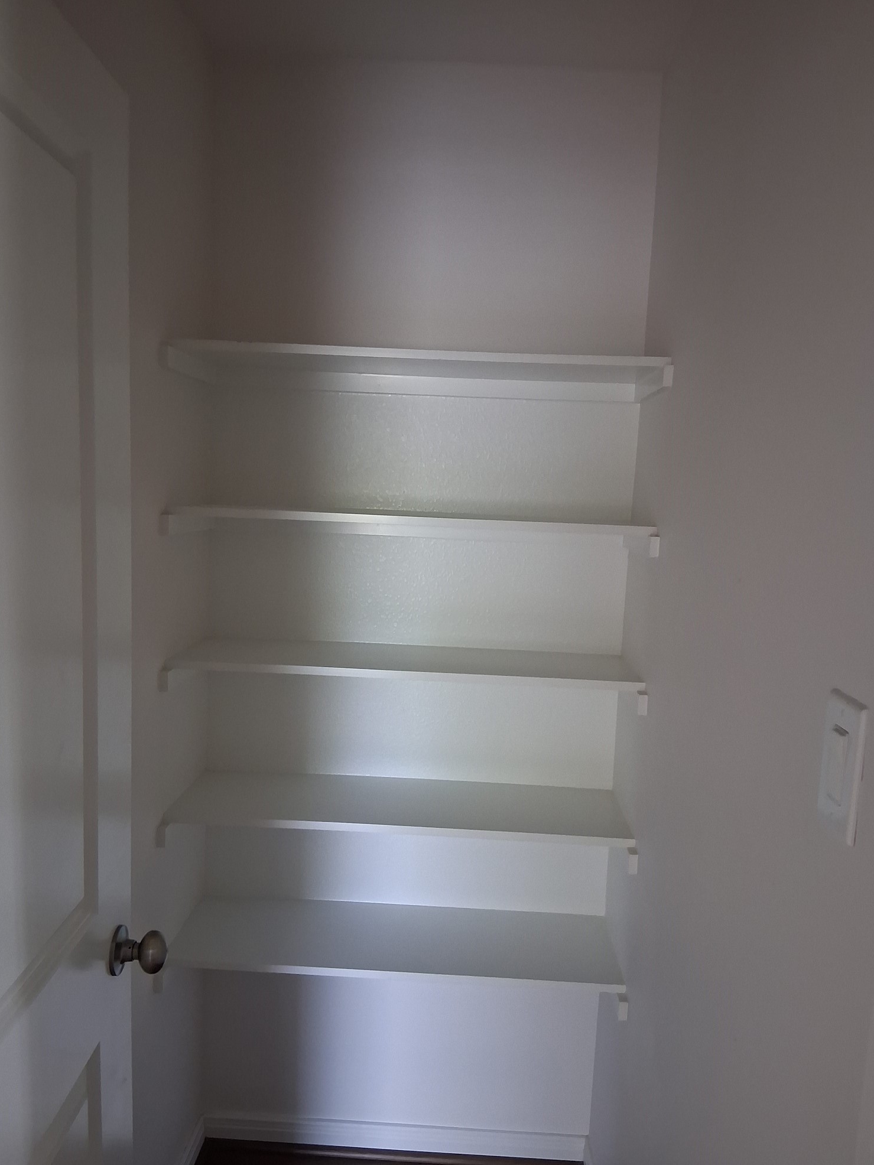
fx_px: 909
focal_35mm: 27
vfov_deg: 65.3
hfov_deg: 51.4
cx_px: 439
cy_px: 593
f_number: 1.8
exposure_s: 1/25
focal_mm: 3.98
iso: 500
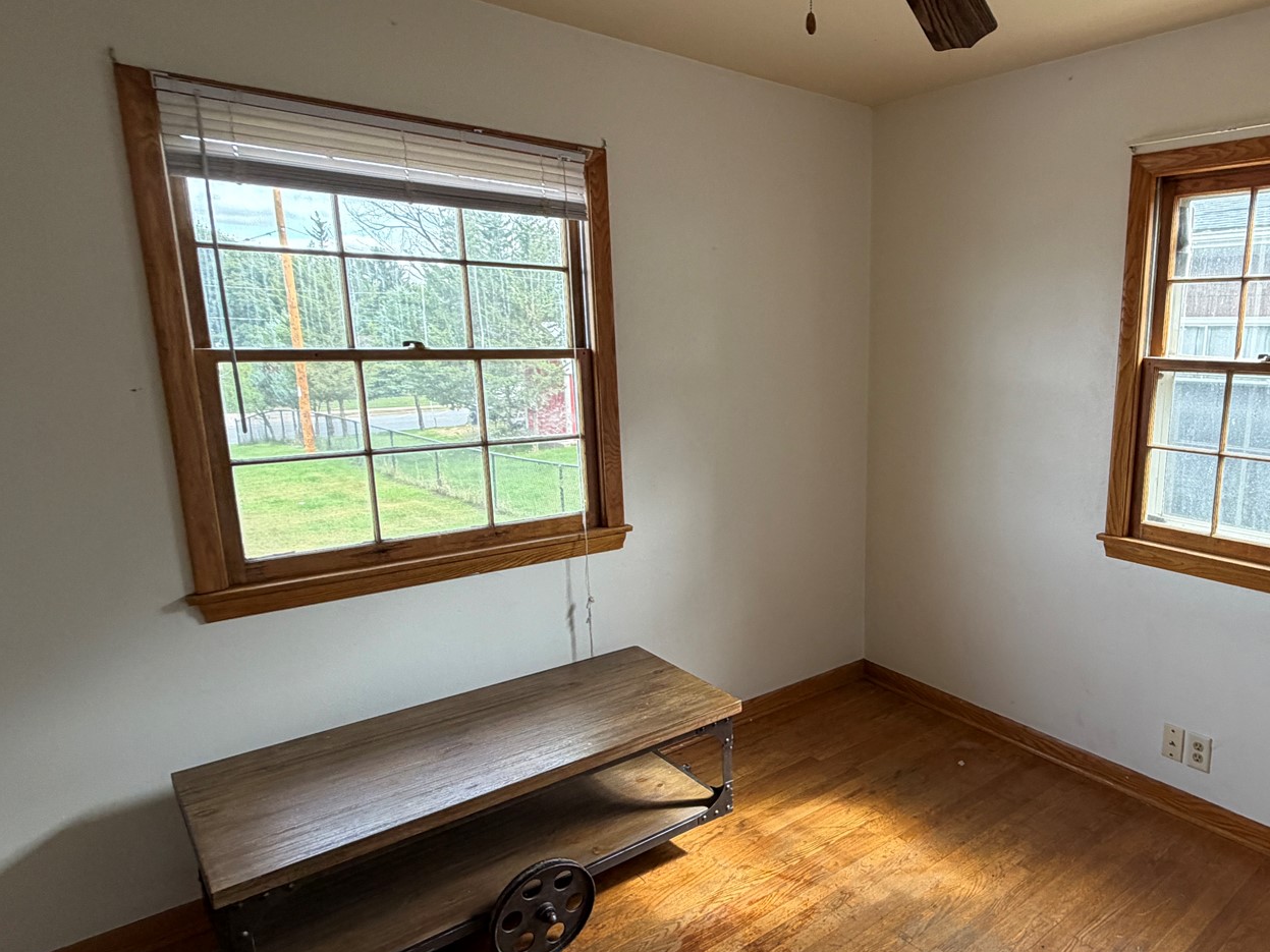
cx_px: 895
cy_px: 505
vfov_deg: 58.8
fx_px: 844
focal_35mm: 23
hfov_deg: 70.6
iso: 160
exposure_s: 1/121
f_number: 2.2
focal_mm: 2.22
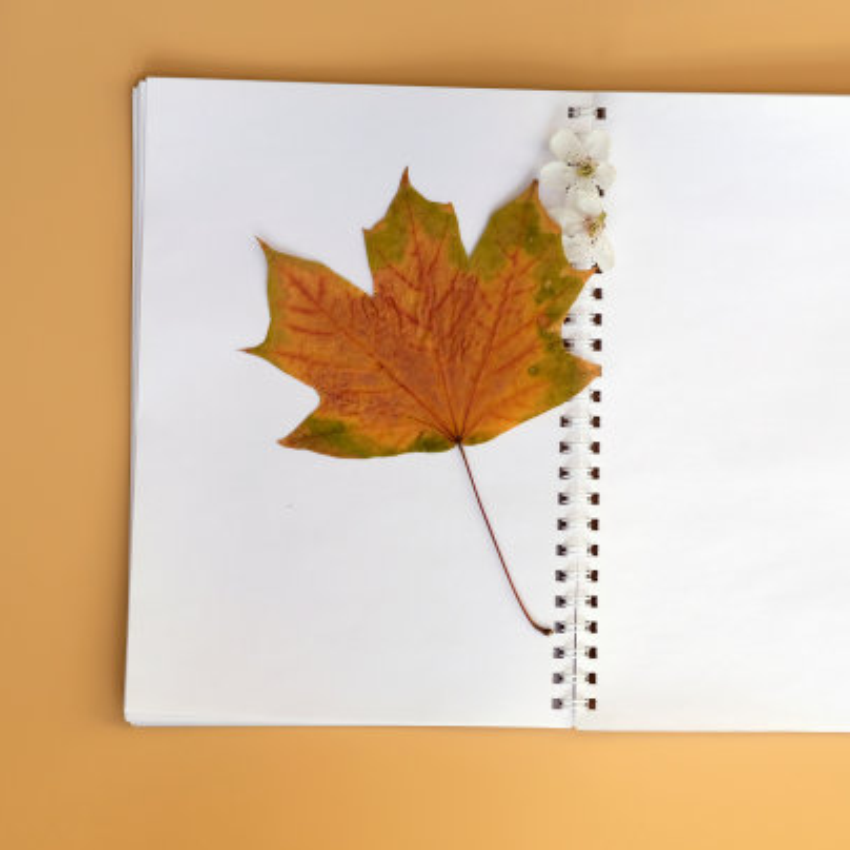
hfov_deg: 15.0
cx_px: 570
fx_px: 3223
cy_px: 427
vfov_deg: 15.0
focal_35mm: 116
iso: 200
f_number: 5.6
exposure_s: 1/180
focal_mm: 60
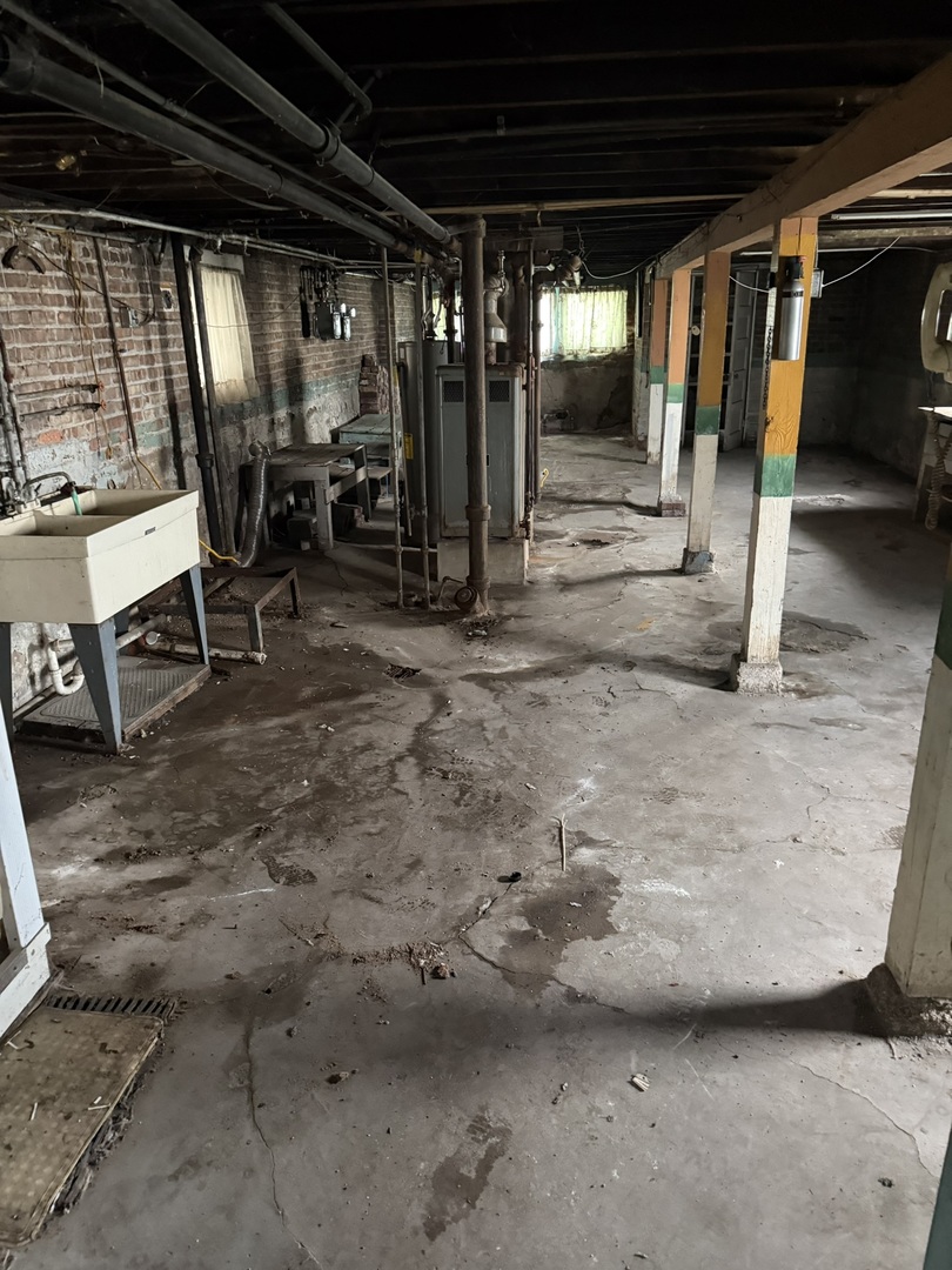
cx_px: 476
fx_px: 880
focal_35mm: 24
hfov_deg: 56.8
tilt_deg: -18.9
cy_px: 635
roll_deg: +0.5
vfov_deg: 71.6
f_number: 1.78
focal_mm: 6.76
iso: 1000
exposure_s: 1/32
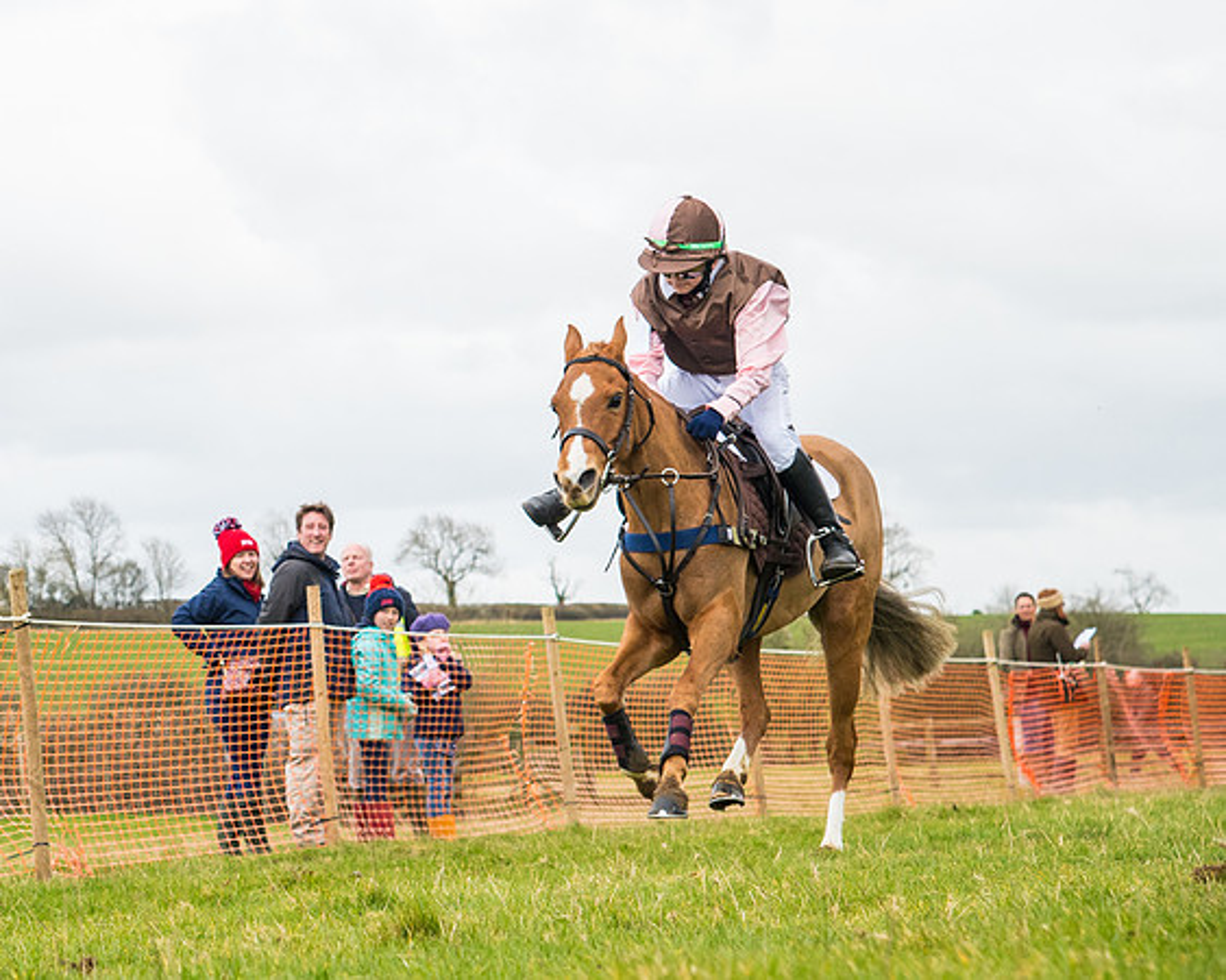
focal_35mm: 134
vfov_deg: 11.5
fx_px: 4866
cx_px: -7
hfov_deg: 14.1
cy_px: 262
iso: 1000
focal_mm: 70
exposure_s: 1/1000
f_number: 5
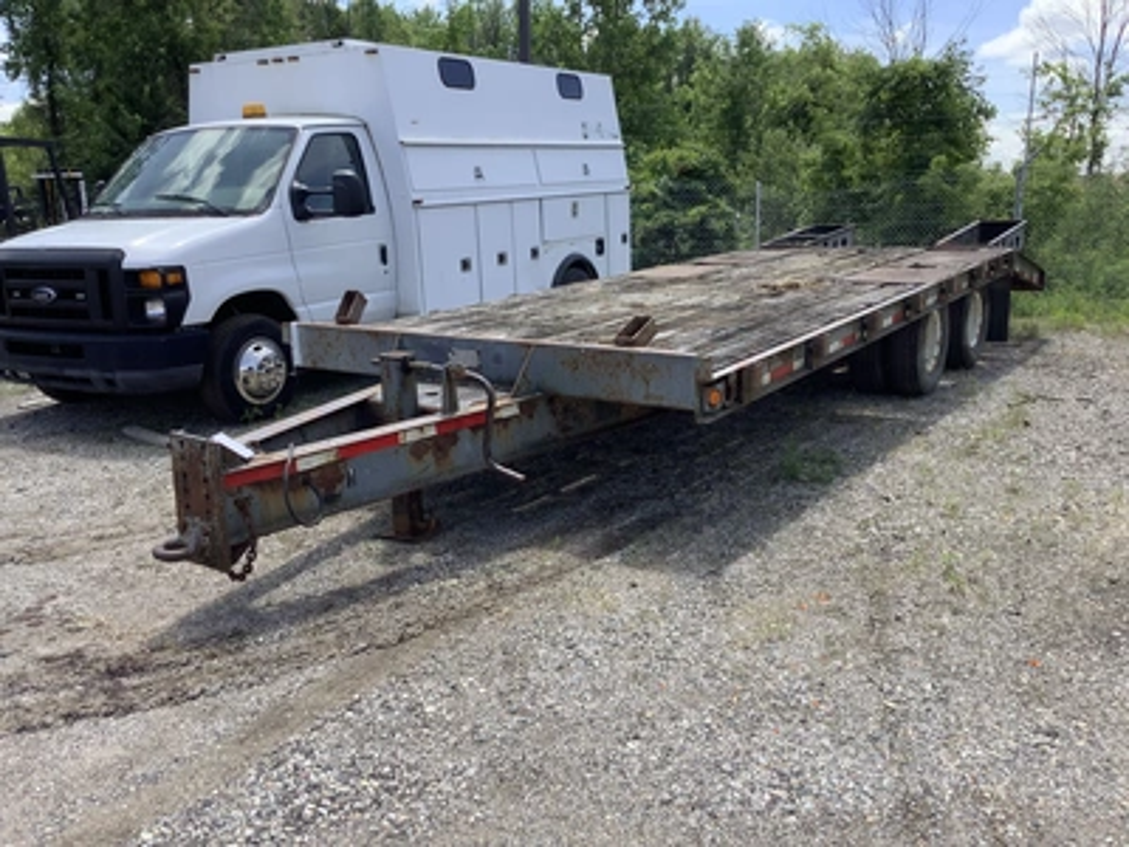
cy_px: 424
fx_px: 1011
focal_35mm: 31
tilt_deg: -10.9
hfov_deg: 58.4
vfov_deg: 45.4
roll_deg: +1.8
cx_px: 564
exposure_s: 1/582
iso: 25
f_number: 2.4
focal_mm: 3.3
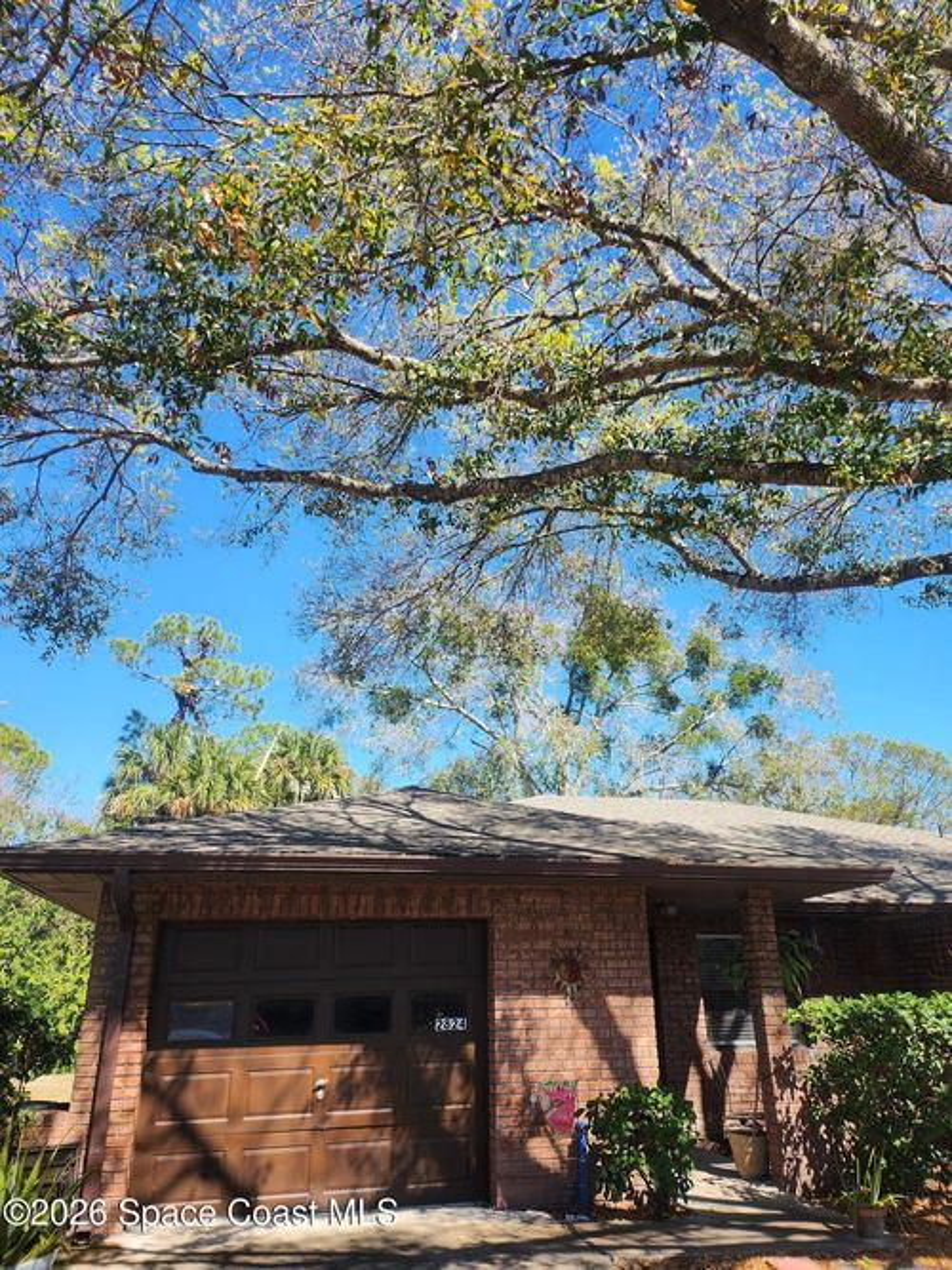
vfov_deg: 71.6
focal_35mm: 24
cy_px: 635
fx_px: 880
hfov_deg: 56.8
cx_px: 476
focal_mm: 5
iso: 50
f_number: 1.8
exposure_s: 1/1073
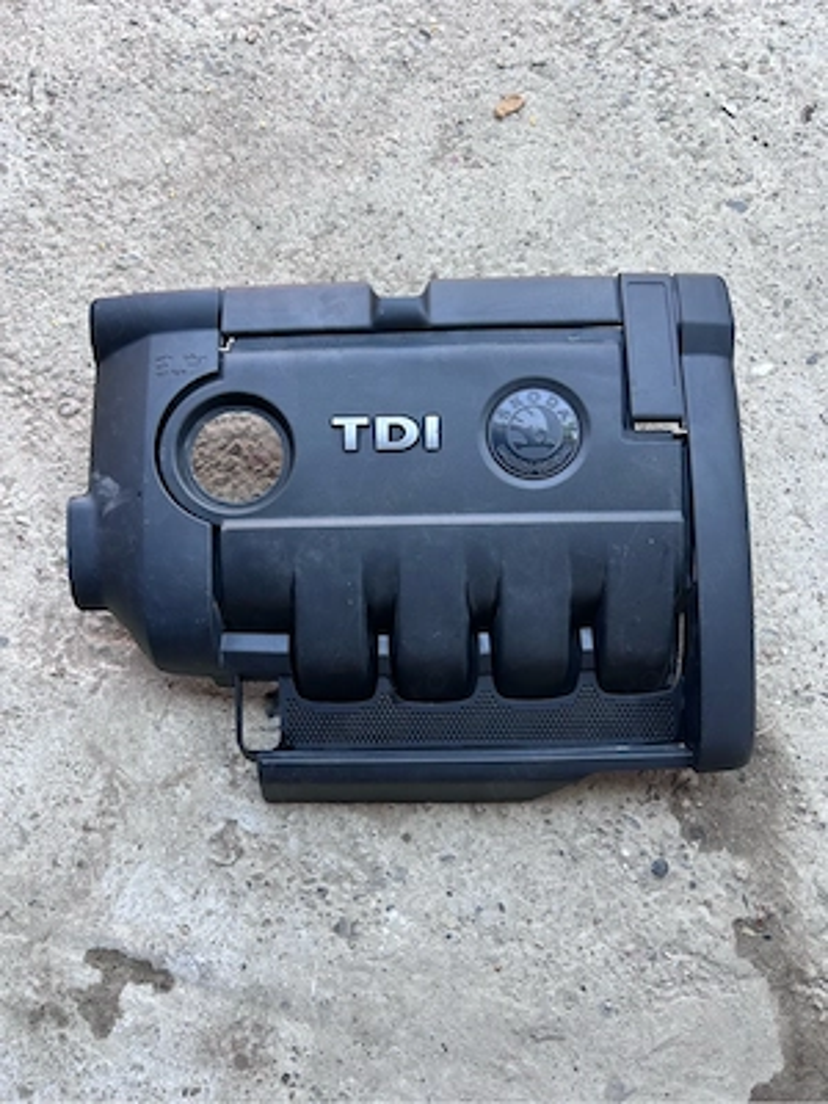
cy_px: 552
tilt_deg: -81.1
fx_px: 829
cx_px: 414
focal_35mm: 26
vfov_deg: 67.3
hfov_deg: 53.1
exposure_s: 1/121
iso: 40
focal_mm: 5.7
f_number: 1.5
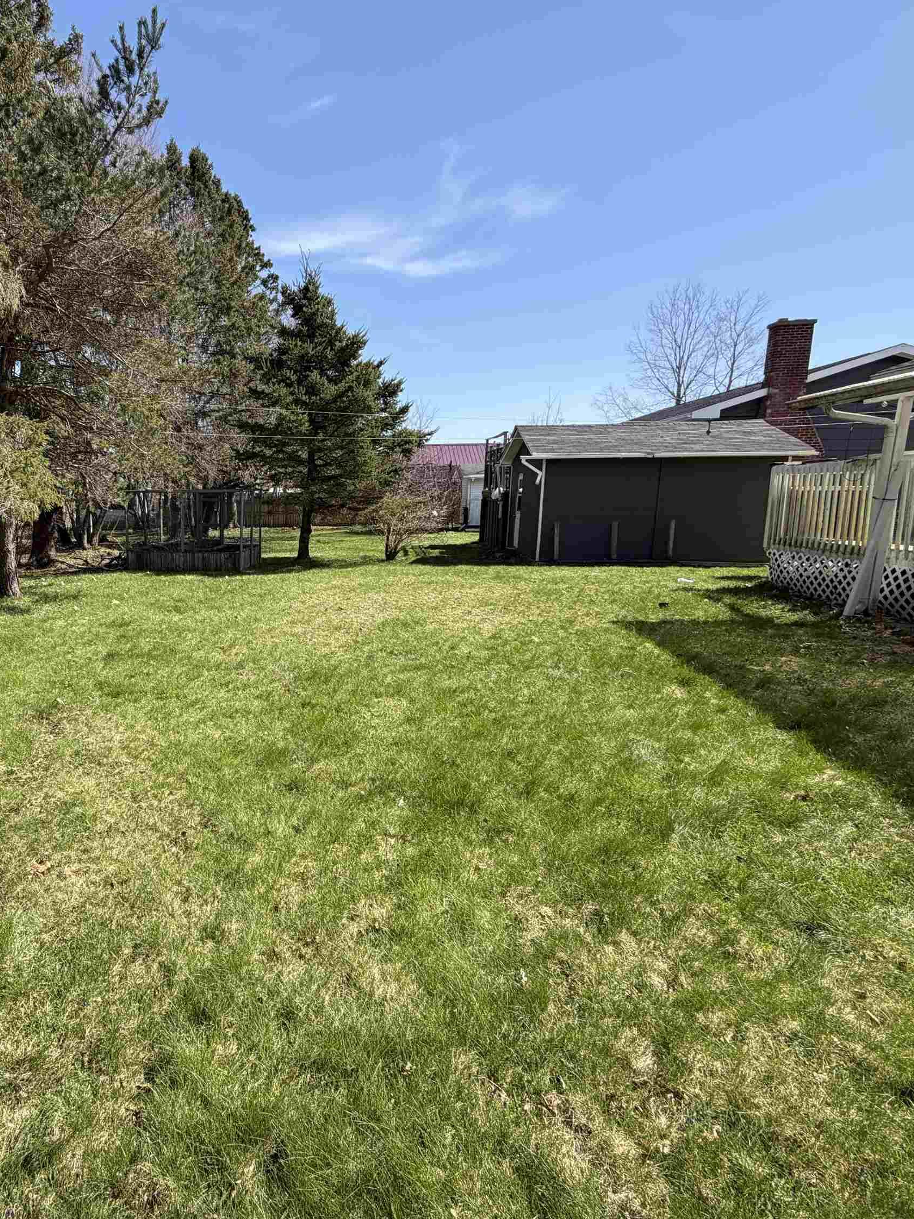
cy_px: 610
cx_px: 255
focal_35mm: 19
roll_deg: +0.4
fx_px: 669
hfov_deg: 65.4
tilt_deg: -10.7
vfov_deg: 84.7
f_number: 2.2
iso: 40
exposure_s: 1/770
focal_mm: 2.22
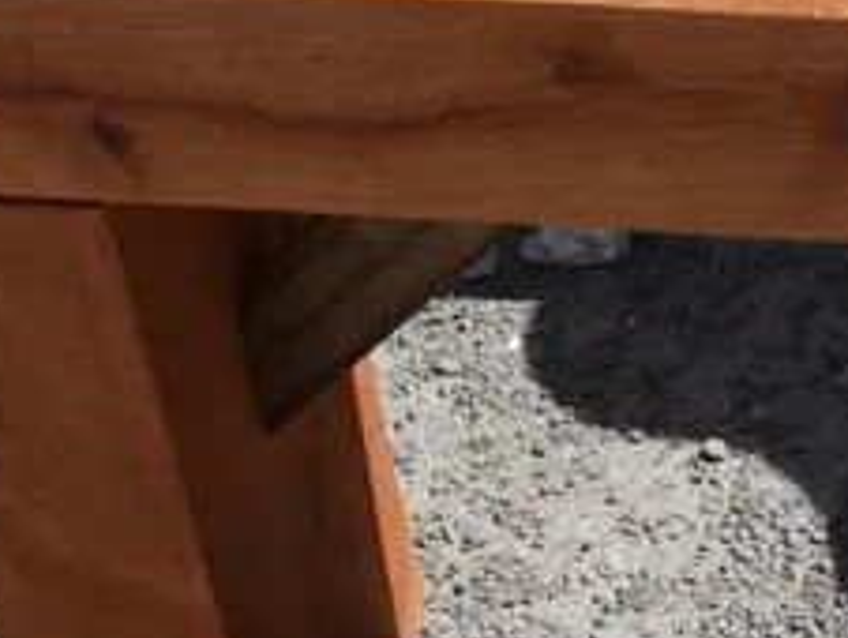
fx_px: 3556
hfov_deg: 13.0
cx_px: 1204
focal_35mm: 145
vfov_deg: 10.2
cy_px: 636
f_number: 7.1
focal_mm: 16
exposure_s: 1/500
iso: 200
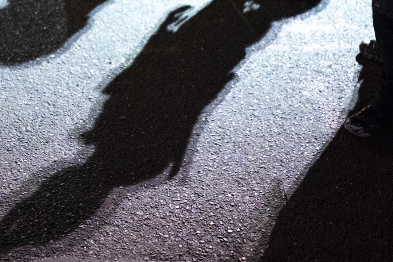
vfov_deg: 19.1
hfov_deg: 28.8
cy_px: 23
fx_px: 764
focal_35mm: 70
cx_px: 179
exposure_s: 1/400
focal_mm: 35
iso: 20000
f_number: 1.4
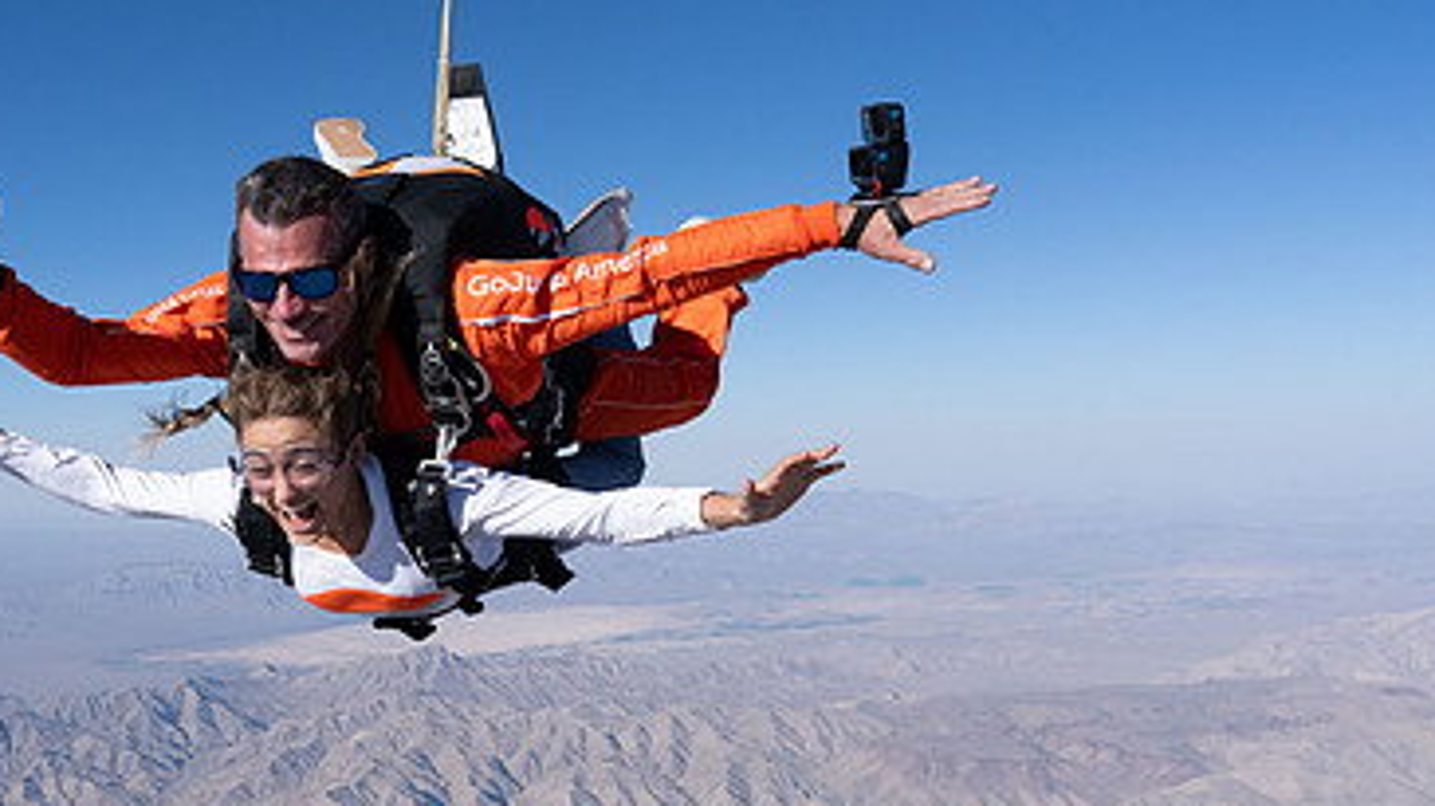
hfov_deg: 49.2
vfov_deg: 29.7
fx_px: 1521
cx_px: 425
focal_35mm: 40
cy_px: 399
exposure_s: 1/2000
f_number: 11
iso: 800
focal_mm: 24
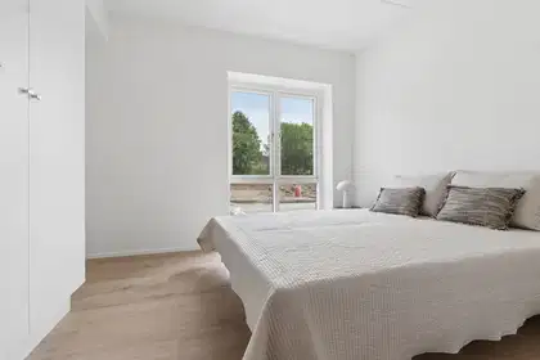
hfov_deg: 92.4
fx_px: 259
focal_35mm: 17
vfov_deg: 69.7
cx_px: 270
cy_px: 180
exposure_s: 1/20
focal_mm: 11.5
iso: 320
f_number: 8
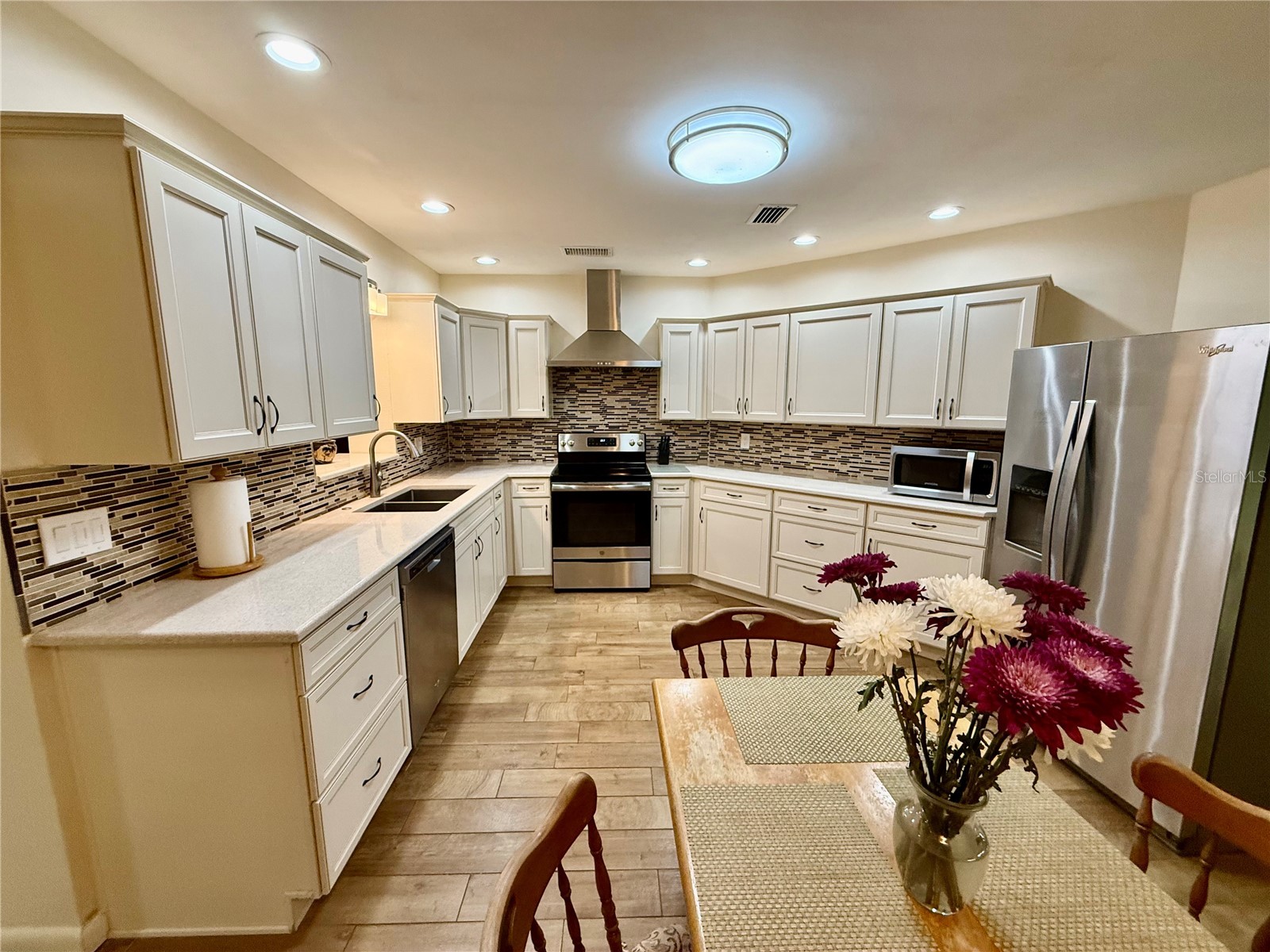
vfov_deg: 85.7
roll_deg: -0.7
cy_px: 476
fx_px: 514
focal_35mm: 14
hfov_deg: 102.1
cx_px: 635
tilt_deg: -6.4
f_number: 2.2
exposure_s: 1/120
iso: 250
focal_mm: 2.22
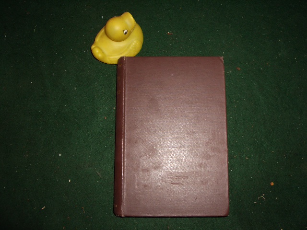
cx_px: 154
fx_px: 310
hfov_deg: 52.6
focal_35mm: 35
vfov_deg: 40.7
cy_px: 115
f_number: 4.3
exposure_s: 1/60
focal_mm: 5.8
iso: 80
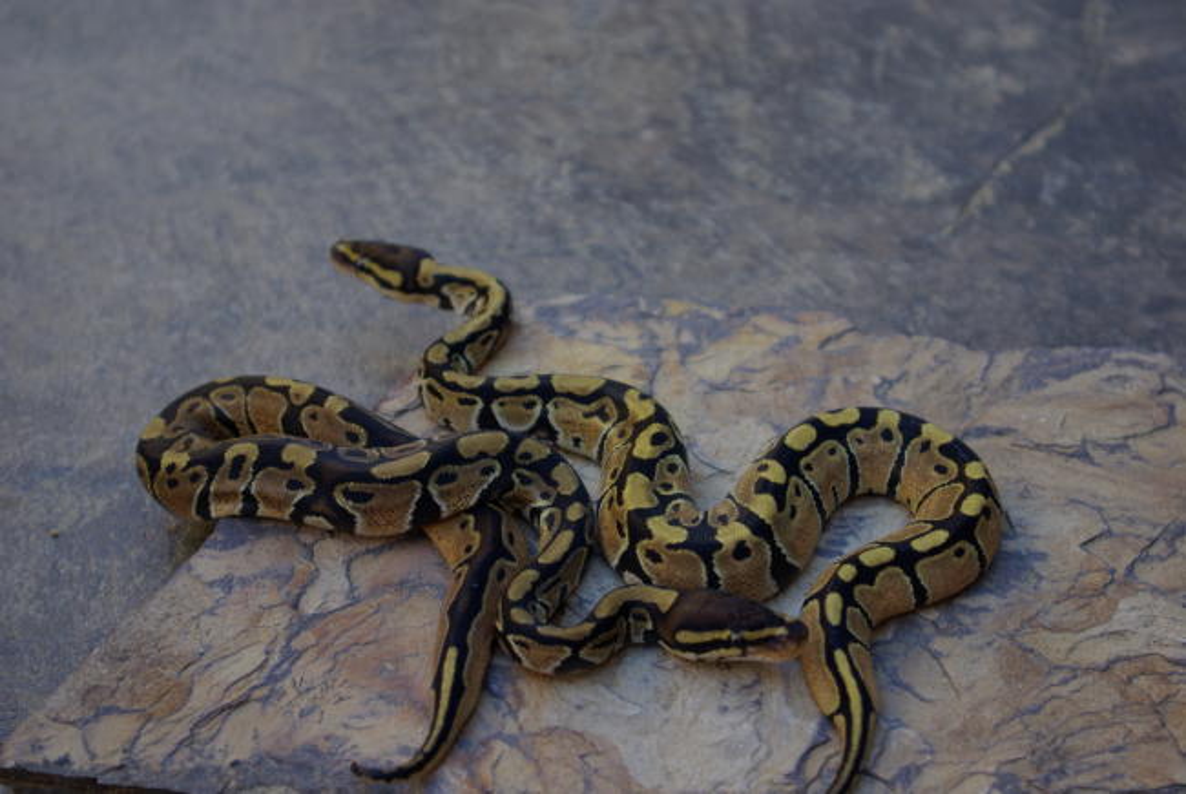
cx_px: 593
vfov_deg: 22.7
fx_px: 1979
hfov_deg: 33.4
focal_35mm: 60
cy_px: 397
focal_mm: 40
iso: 200
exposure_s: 1/60
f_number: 4.5
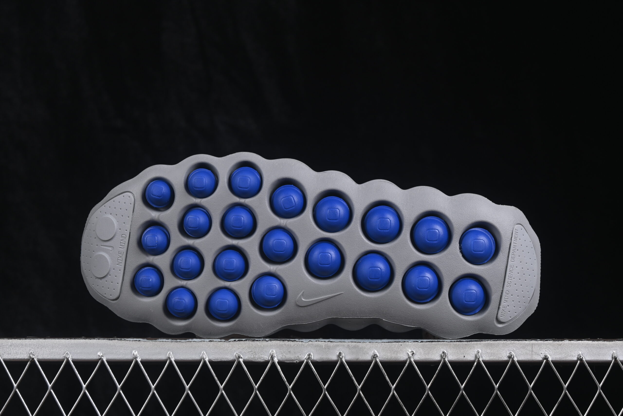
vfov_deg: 18.2
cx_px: 312
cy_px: 208
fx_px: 1298
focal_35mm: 75
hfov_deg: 27.0
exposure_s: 1/80
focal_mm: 50
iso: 160
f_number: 7.1
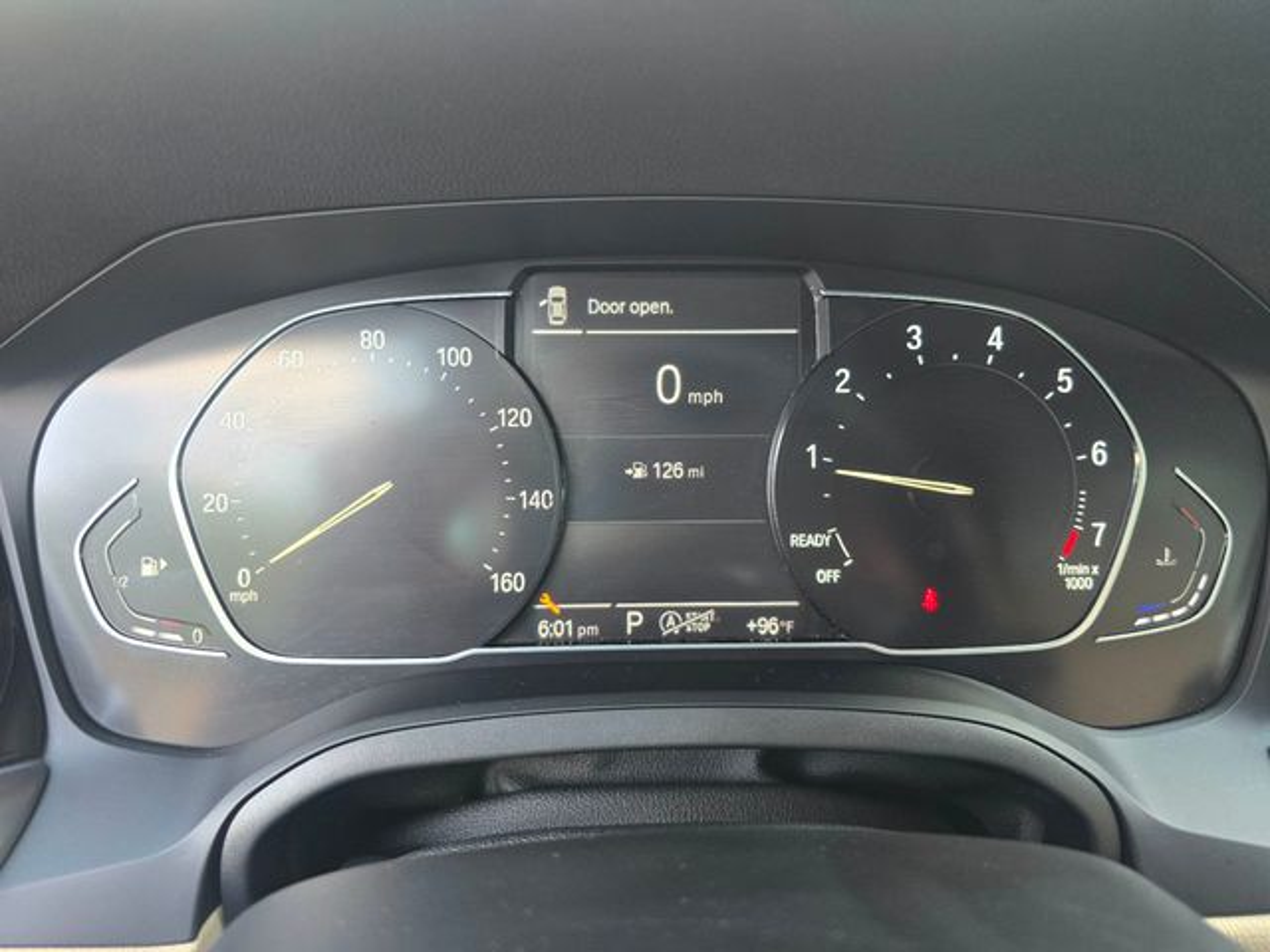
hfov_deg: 73.9
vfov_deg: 58.9
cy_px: 476
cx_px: 635
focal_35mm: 23
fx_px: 844
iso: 200
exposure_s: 1/100
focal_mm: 6.3
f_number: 1.7
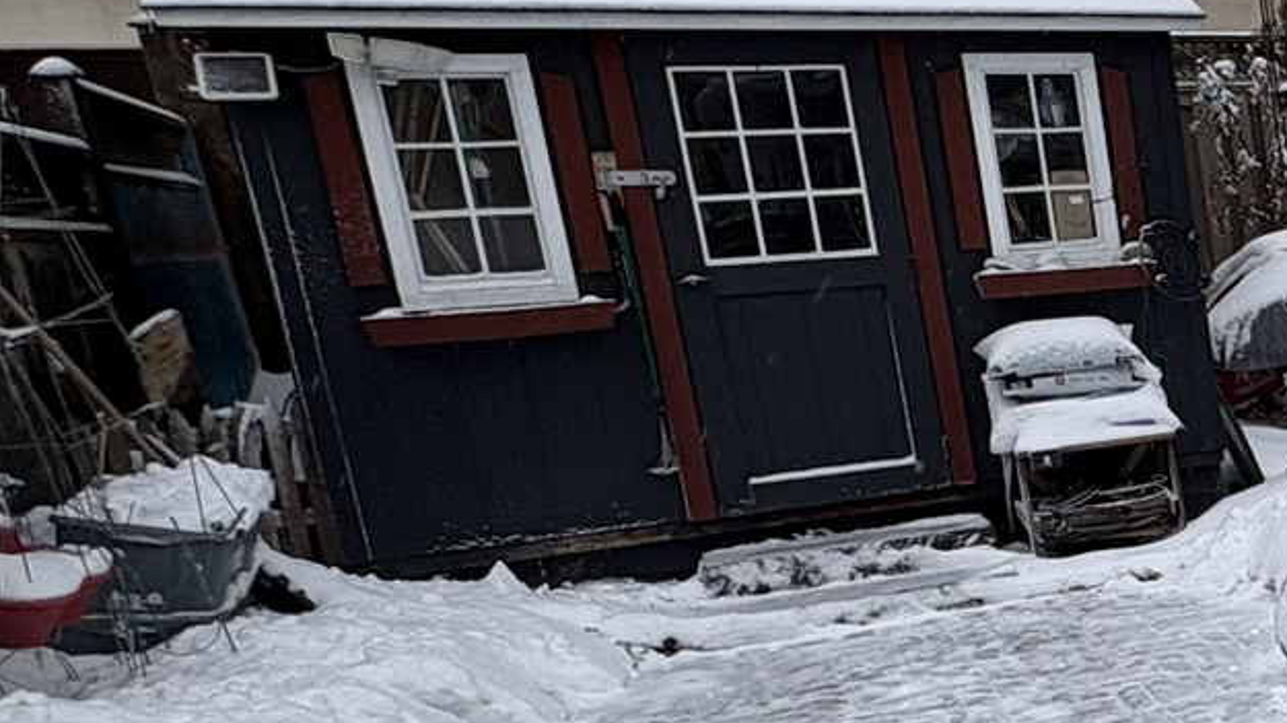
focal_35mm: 50
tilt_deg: -13.2
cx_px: 1843
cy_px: 550
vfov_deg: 23.7
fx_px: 1706
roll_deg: +2.9
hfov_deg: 29.2
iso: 40
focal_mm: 2.22
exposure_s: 1/610
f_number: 2.2
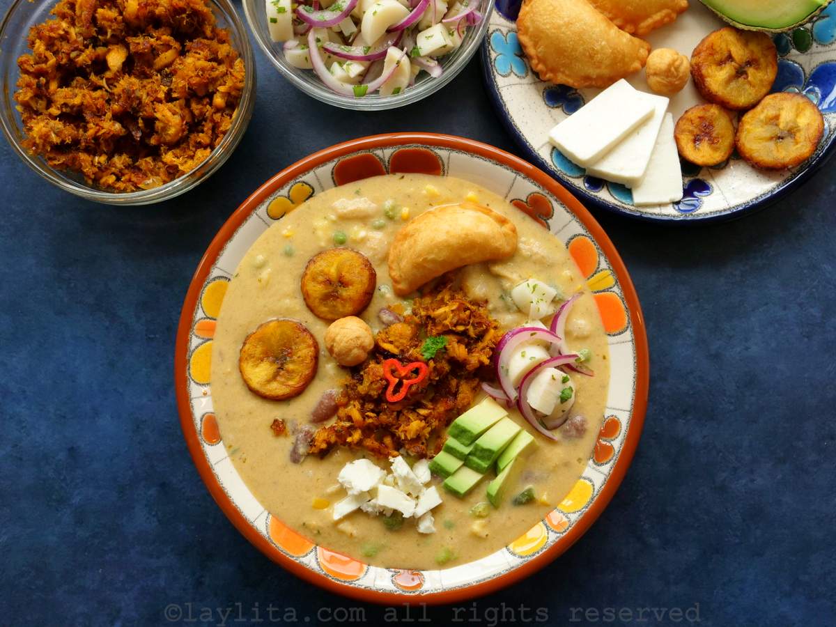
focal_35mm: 40
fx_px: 966
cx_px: 418
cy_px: 314
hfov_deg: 46.8
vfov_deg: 36.0
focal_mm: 20
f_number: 5
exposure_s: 1/125
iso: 800
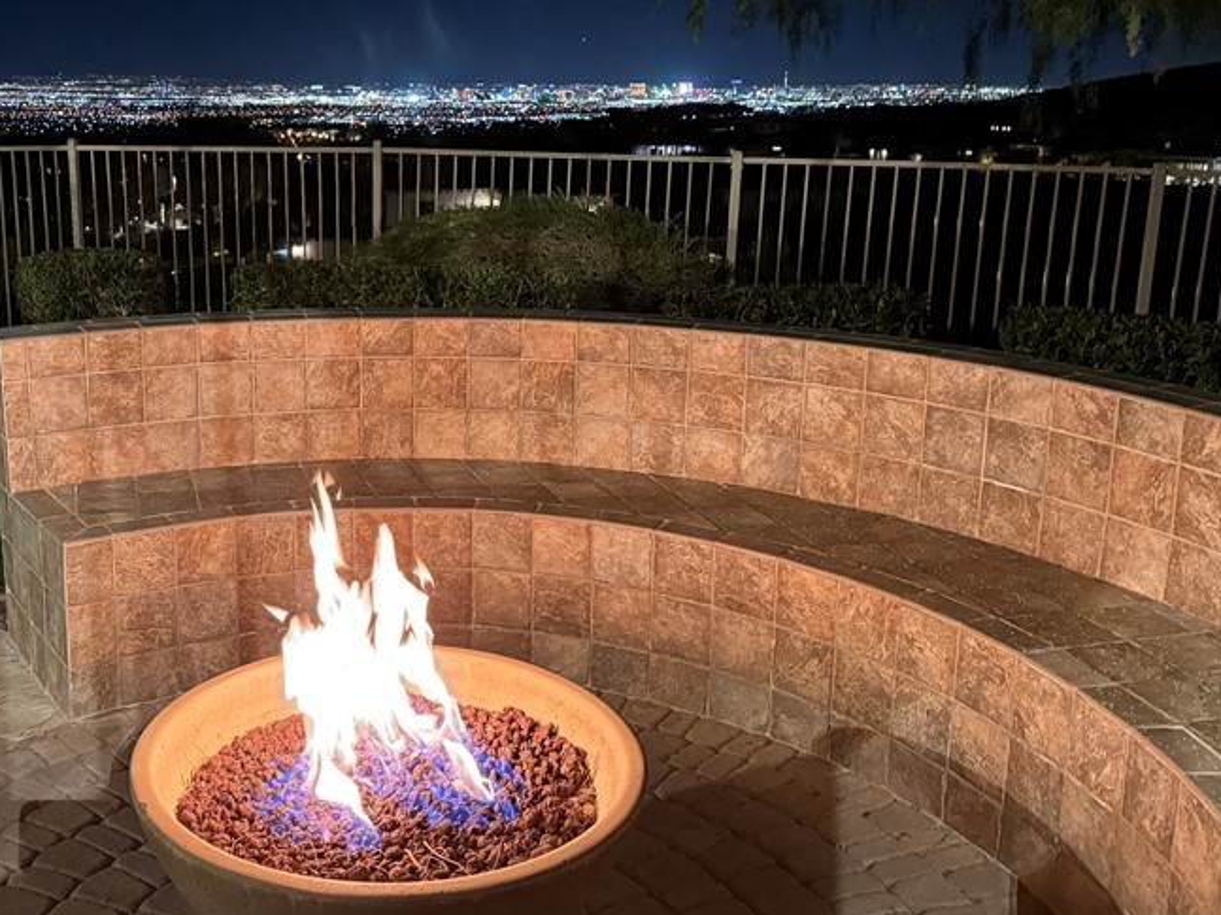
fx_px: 1340
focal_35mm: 38
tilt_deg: -11.6
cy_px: 362
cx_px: 383
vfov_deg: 37.6
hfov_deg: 48.0
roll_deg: -0.3
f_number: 1.78
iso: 1000
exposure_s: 1/30
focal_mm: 6.76
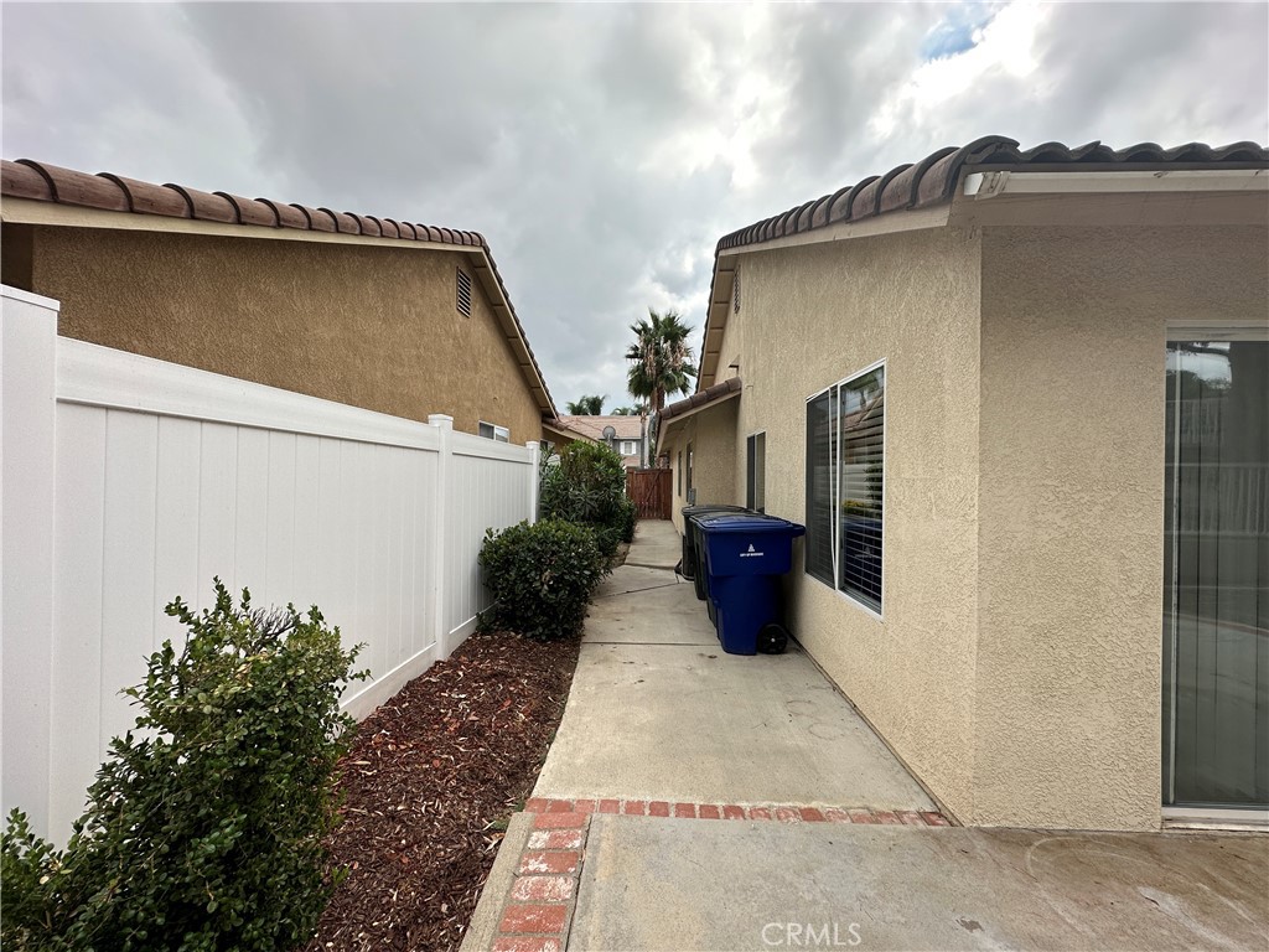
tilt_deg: +0.2
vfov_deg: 85.7
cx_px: 634
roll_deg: -0.7
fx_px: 513
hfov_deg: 102.1
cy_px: 476
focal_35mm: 14
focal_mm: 2.22
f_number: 2.2
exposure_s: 1/861
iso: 40
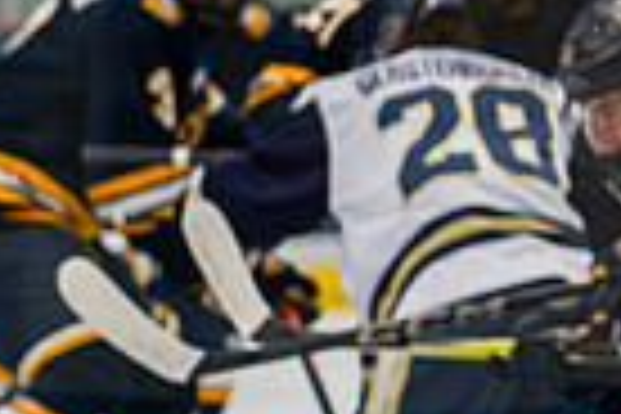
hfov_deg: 2.8
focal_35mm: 741
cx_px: -692
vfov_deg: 1.9
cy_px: 399
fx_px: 12781
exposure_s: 1/640
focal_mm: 120
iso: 2000
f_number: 3.2
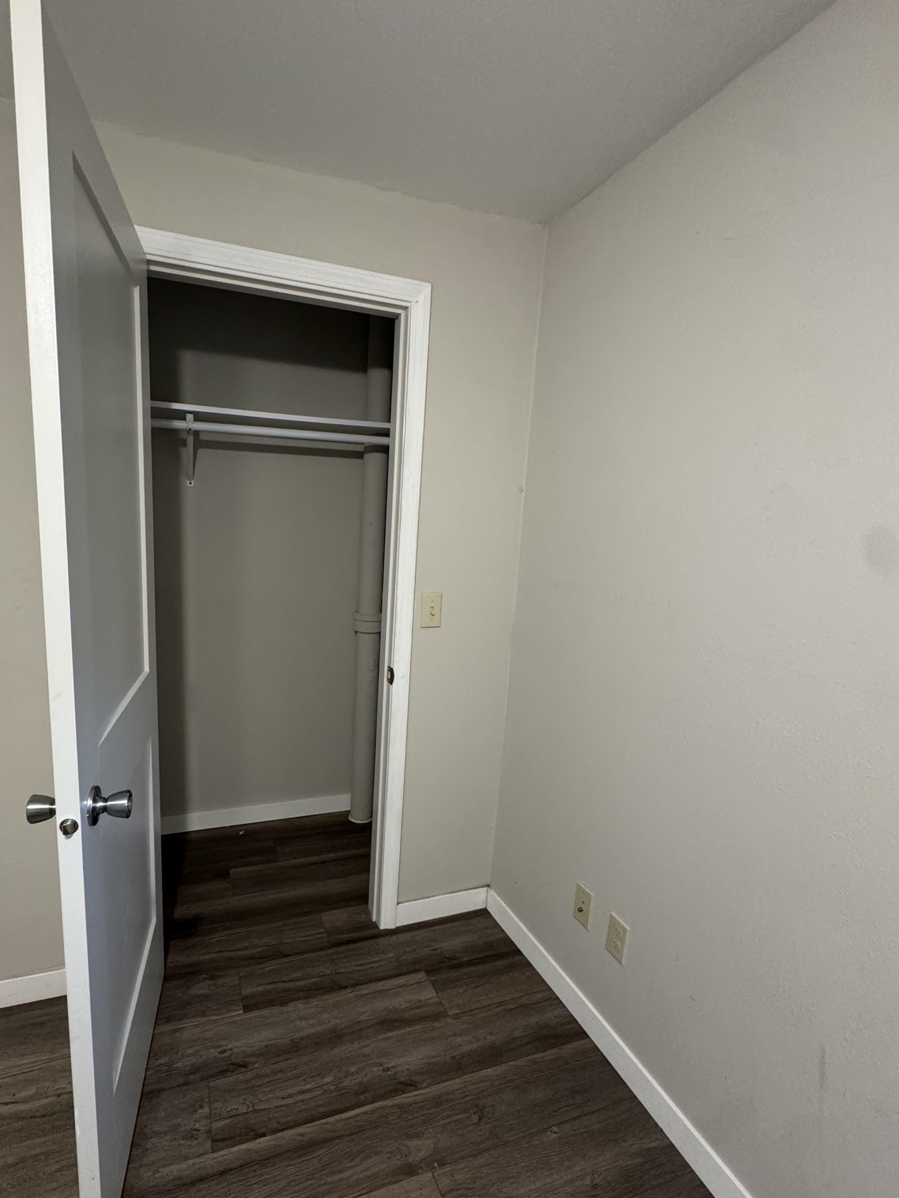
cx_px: 380
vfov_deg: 91.0
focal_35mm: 17
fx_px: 589
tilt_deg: -11.1
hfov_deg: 74.3
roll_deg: -3.1
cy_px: 628
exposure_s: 1/60
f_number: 2.2
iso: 500
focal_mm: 2.22
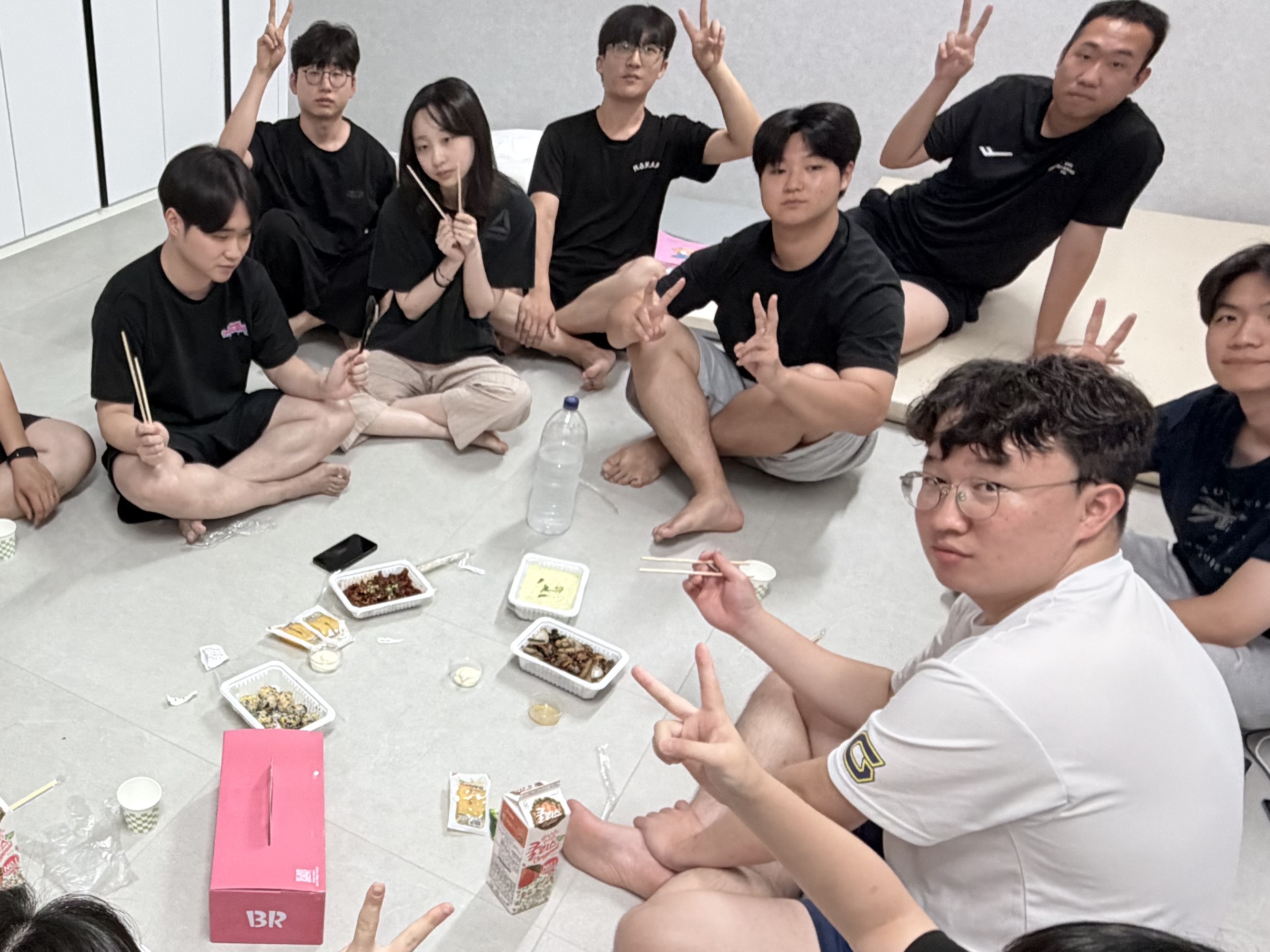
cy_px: 591
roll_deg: -0.5
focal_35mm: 30
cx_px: 280
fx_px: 1101
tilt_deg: -35.6
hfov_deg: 56.2
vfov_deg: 46.4
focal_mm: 2.22
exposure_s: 1/60
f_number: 2.2
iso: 250
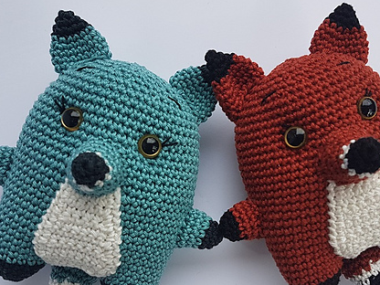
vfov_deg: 35.8
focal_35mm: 40
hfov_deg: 46.7
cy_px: 171
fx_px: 439
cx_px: 213
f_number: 1.7
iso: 40
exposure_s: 1/355
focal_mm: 4.2
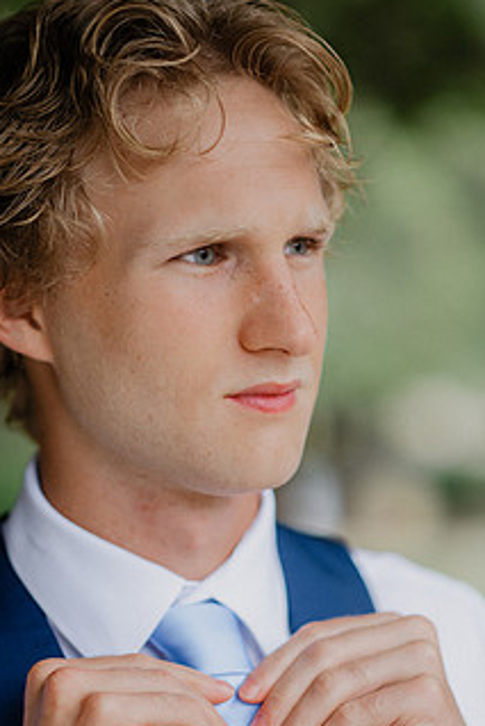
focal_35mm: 120
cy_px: 464
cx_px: 182
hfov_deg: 11.4
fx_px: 2422
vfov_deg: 17.0
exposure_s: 1/1600
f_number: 2
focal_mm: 85
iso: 200
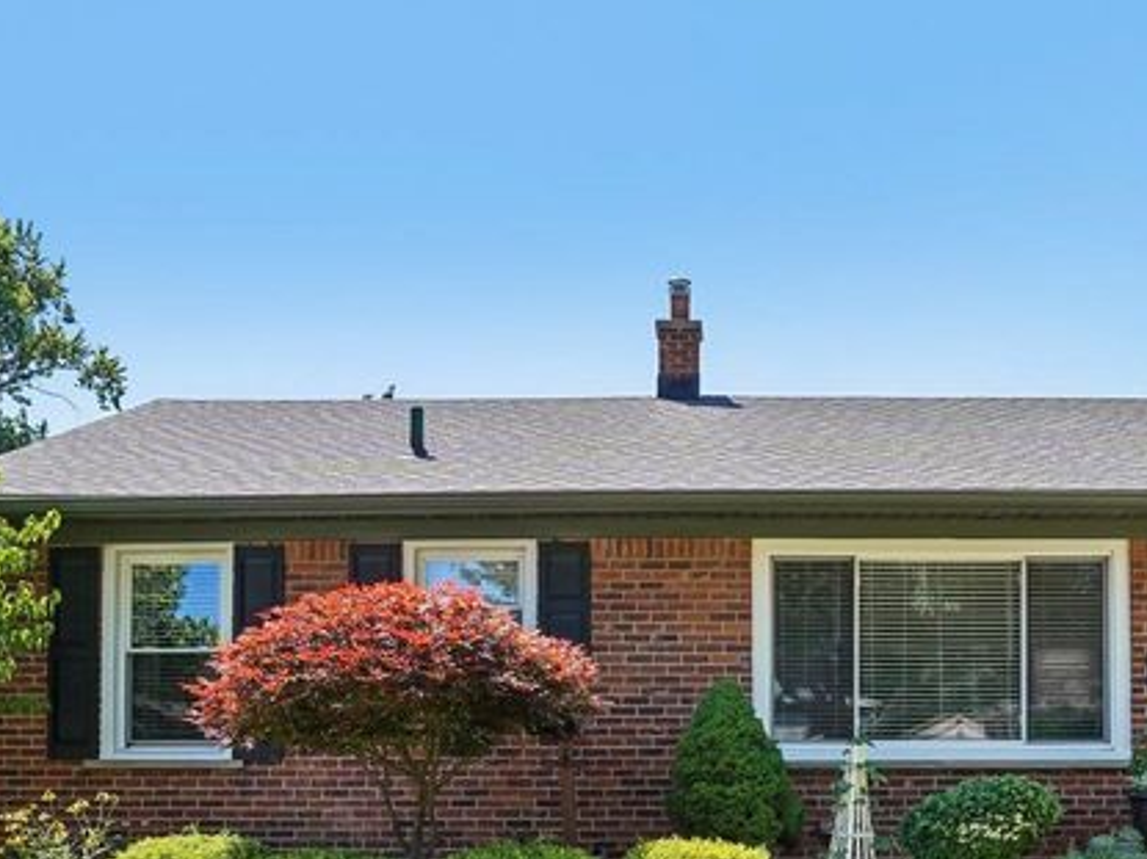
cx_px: 735
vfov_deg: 35.6
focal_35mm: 38
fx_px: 1259
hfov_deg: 48.4
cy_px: 764
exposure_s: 1/500
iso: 400
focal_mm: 16
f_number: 8
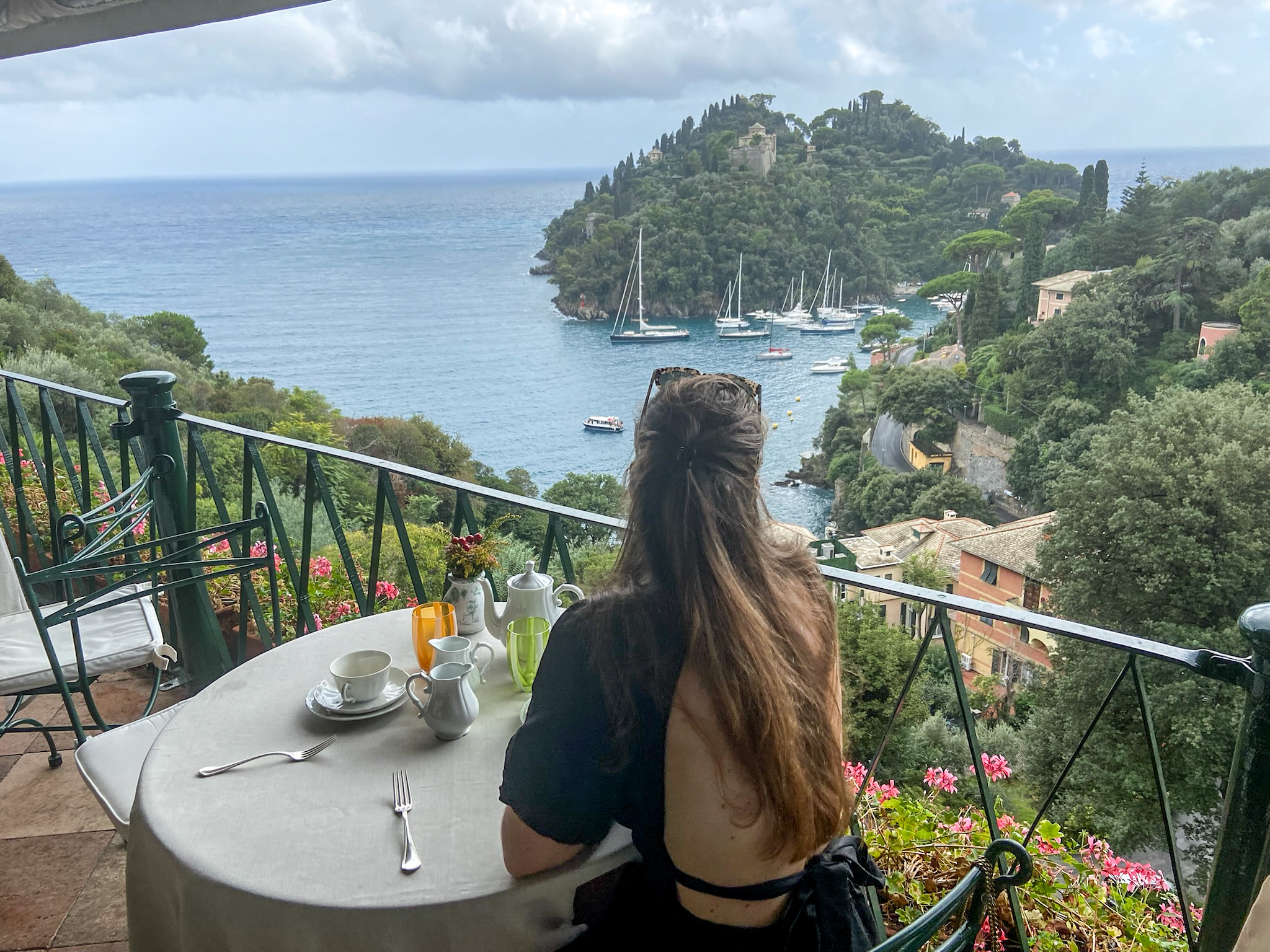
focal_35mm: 26
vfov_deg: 53.1
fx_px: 954
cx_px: 635
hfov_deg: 67.3
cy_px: 476
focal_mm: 4.25
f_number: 1.8
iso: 32
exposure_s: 1/1200
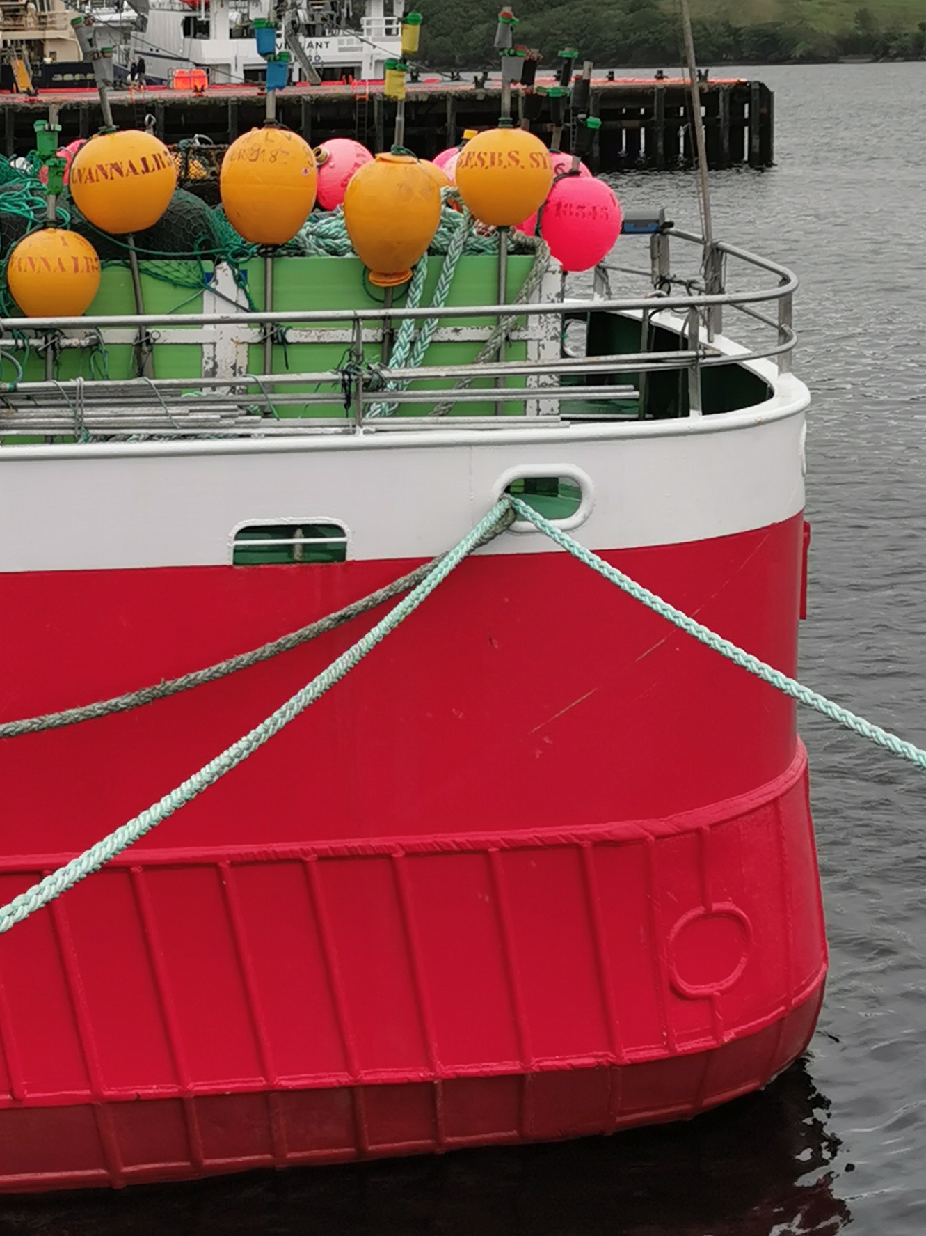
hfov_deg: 19.4
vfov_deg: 26.1
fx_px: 2640
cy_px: 384
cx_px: 24
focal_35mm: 74
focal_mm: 5.56
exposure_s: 1/812
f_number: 1.6
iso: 50
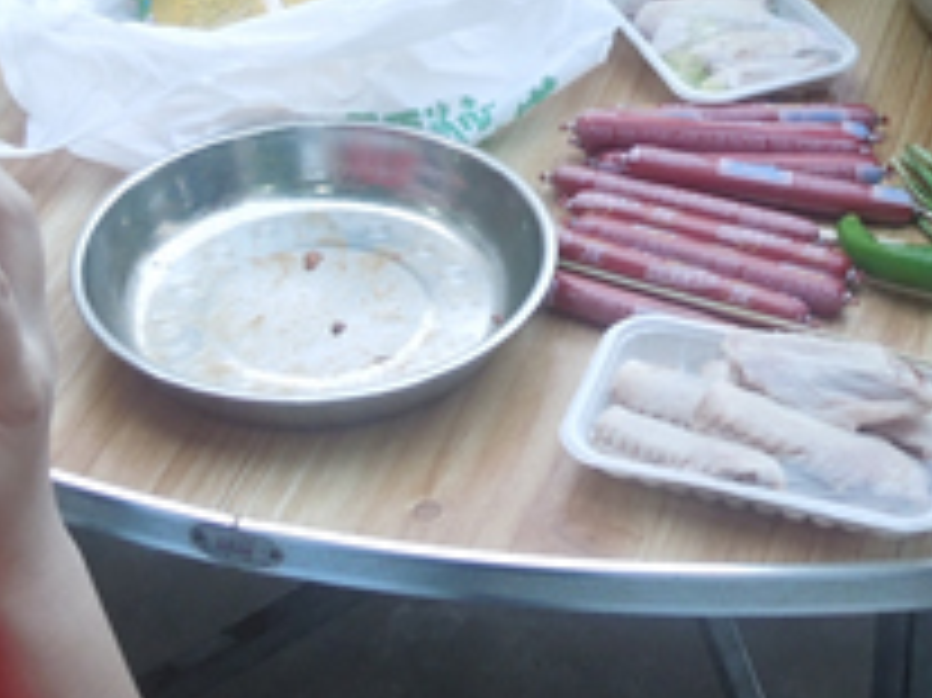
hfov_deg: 21.8
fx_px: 2422
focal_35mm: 90
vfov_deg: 16.1
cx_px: 518
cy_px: -9
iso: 360
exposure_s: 1/30
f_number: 3.6
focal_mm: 5.6
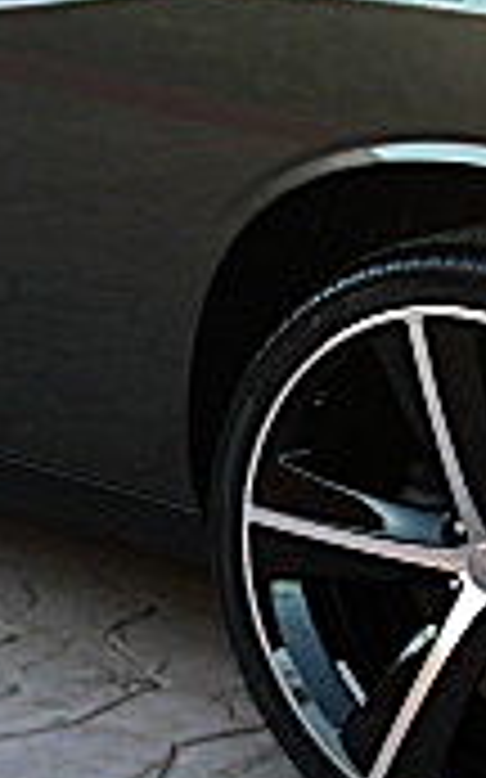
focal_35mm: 141
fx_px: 2991
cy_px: 445
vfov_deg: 14.8
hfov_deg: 9.3
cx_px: 315
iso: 100
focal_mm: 6.3
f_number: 2.8
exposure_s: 1/80
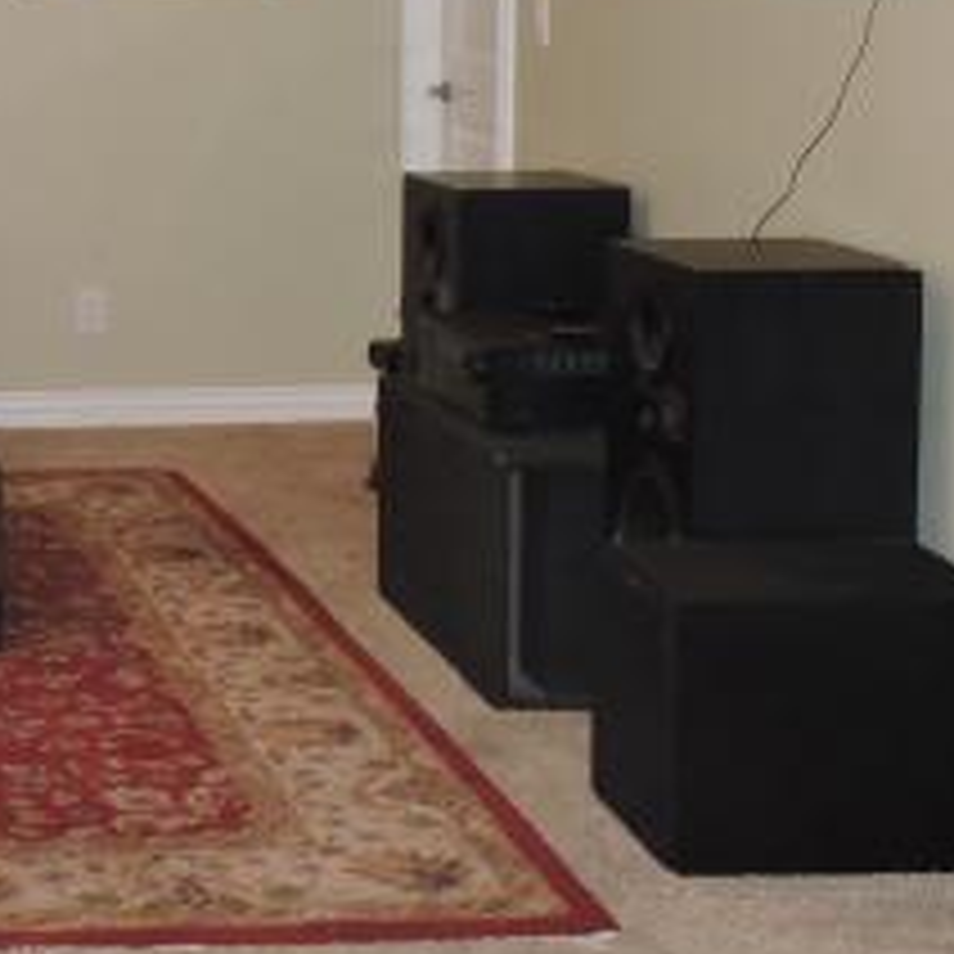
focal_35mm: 80
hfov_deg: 19.8
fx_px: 2494
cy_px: 153
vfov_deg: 21.3
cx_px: -315
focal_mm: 5.4
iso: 220
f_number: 3.5
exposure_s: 1/30
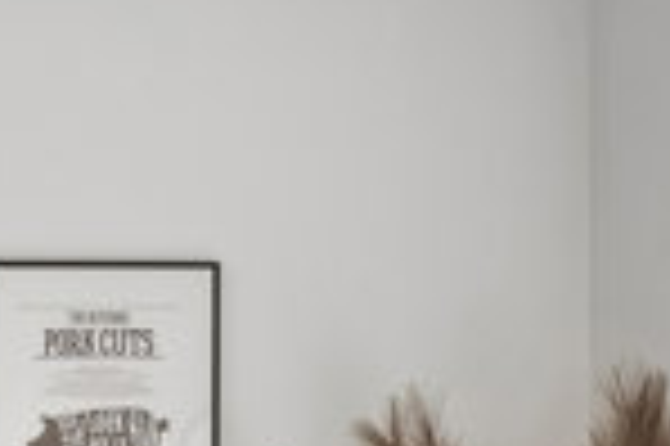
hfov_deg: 11.5
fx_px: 3198
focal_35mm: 172
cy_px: 845
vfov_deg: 7.7
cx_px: -279
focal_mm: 32
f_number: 8
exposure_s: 1/5
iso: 200
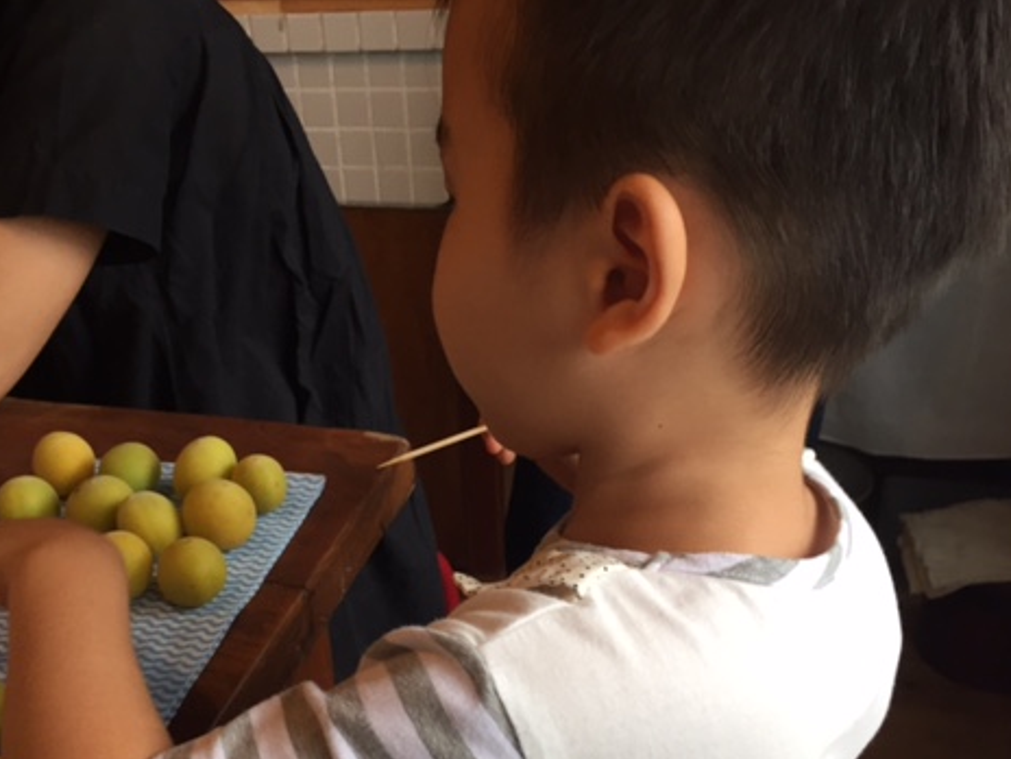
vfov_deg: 35.5
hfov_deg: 46.5
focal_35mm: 40
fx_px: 1168
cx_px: 407
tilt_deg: -31.8
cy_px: 519
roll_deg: +5.7
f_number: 2.2
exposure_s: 1/30
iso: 32
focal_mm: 4.15
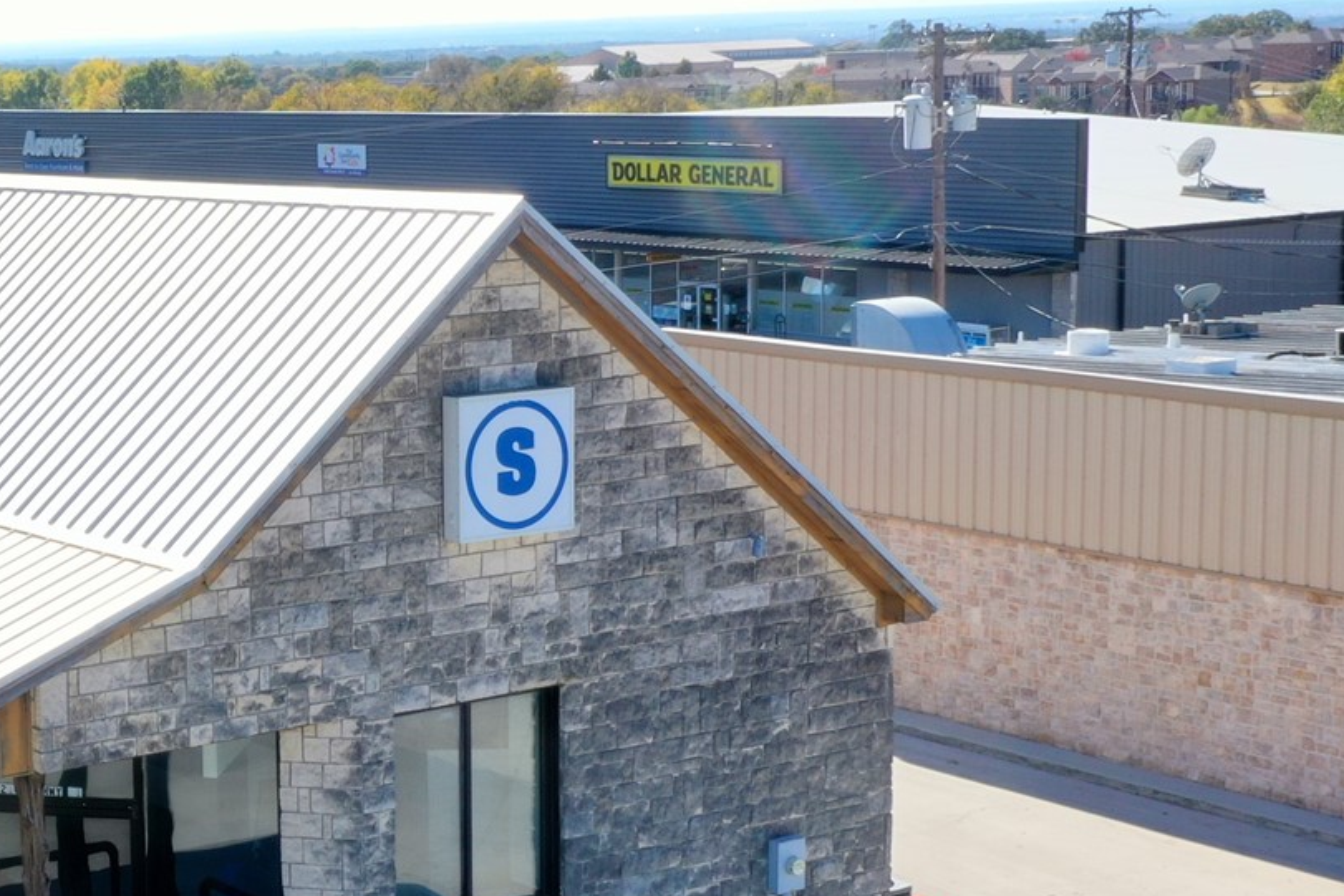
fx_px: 2800
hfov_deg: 25.3
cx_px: -78
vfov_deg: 18.2
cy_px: 470
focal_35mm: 75
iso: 100
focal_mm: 10.26
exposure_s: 1/80
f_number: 11
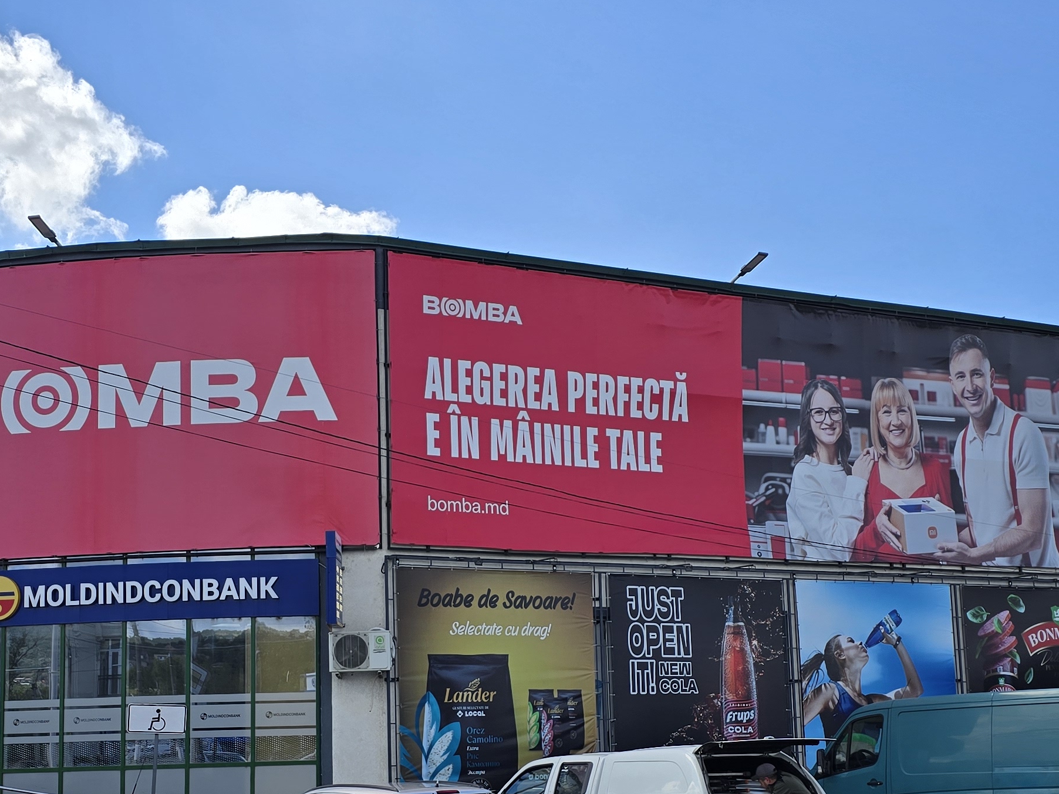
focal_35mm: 51
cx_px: 458
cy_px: 559
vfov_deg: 28.3
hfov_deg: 37.4
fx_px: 1560
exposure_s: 1/1036
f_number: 1.7
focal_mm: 6.3
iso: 12
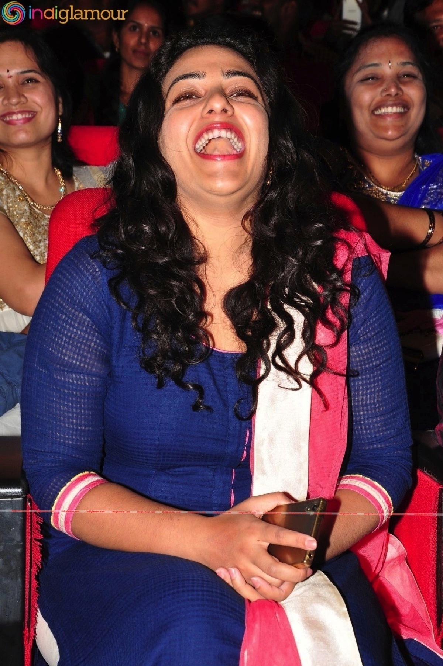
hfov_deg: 14.7
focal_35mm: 93
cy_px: 333
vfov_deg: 21.9
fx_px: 1720
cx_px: 222
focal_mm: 62
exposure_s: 1/125
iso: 400
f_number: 11
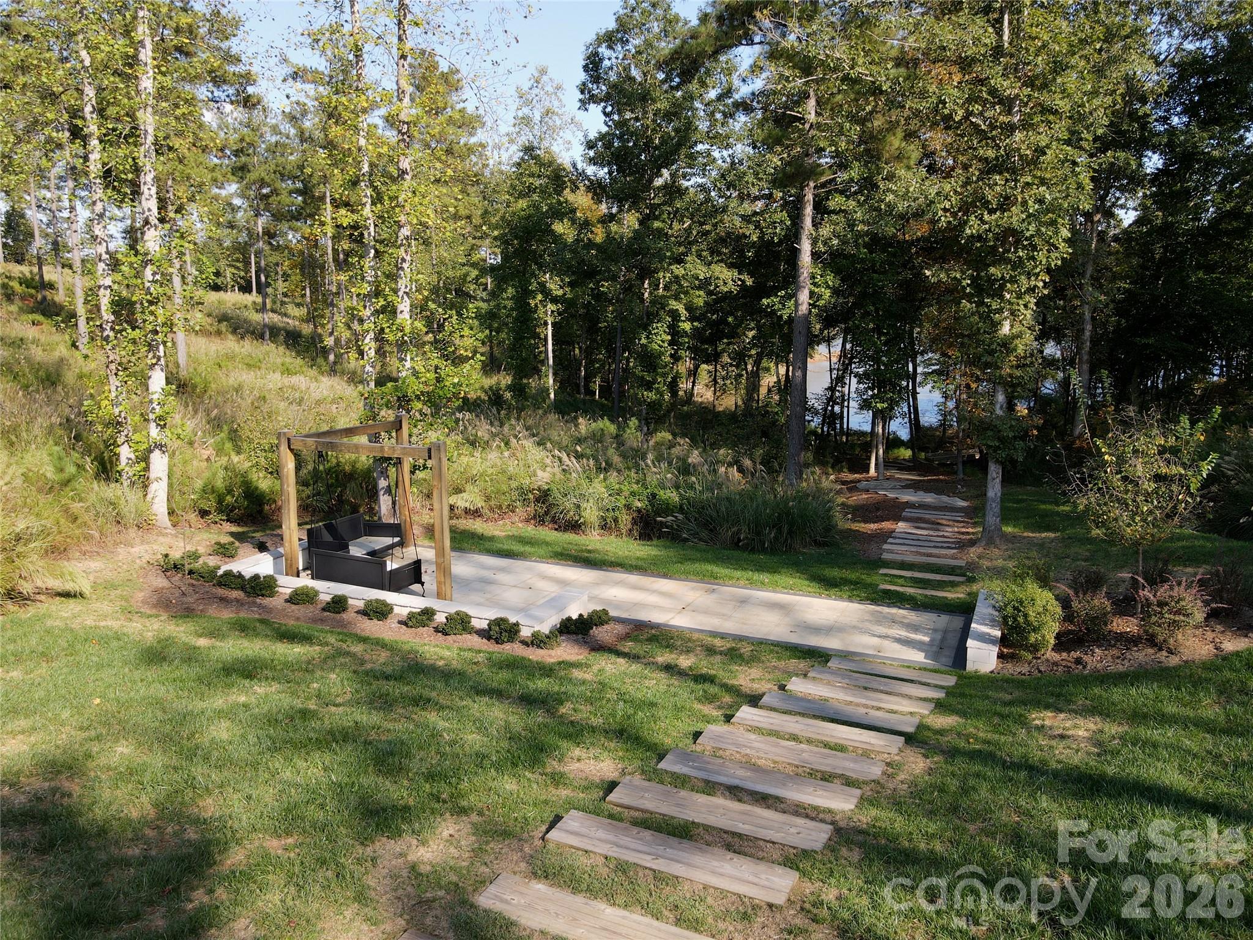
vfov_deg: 56.8
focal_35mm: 24
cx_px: 626
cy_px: 470
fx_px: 869
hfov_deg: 71.6
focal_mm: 4.5
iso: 100
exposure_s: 1/240
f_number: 2.8
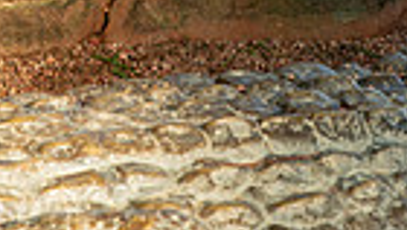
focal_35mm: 236
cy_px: -381
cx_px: 337
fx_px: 2549
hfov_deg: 9.1
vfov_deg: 5.0
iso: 125
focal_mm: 70
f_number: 7.1
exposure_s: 1/200
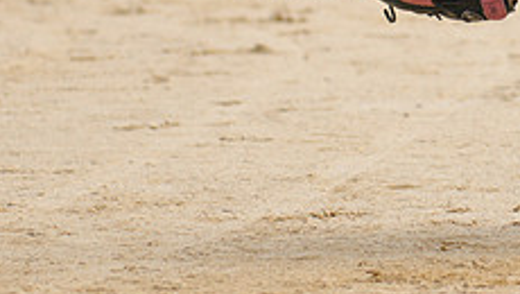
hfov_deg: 2.7
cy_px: -105
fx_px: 10905
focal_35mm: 790
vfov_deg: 1.5
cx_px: 473
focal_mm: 200
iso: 400
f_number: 4
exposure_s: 1/1250
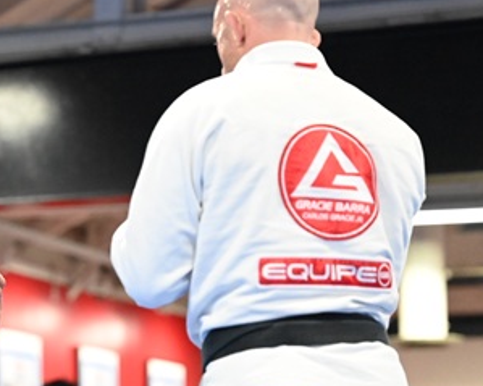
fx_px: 2286
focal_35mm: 160
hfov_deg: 12.0
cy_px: 231
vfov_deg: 9.6
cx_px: 107
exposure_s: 1/500
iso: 12800
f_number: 2.8
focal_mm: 85
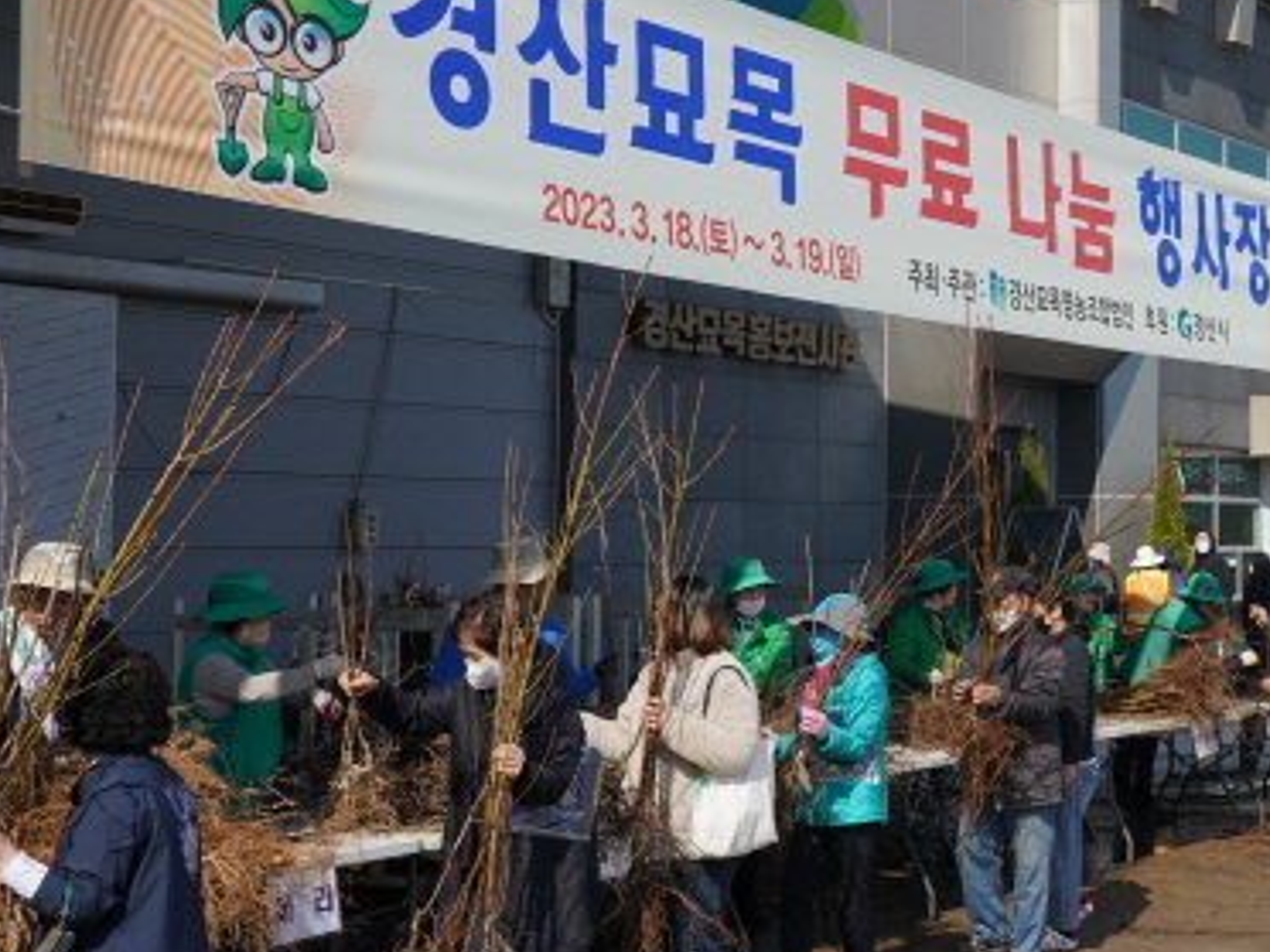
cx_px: 1161
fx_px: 2458
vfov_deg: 21.9
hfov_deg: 27.8
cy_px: 369
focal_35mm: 67
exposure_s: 1/640
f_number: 11
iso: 400
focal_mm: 37
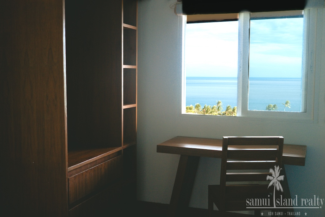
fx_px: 379
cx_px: 162
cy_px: 108
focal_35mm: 42
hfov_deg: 46.4
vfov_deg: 31.9
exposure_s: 1/125
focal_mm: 28
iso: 100
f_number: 5.6
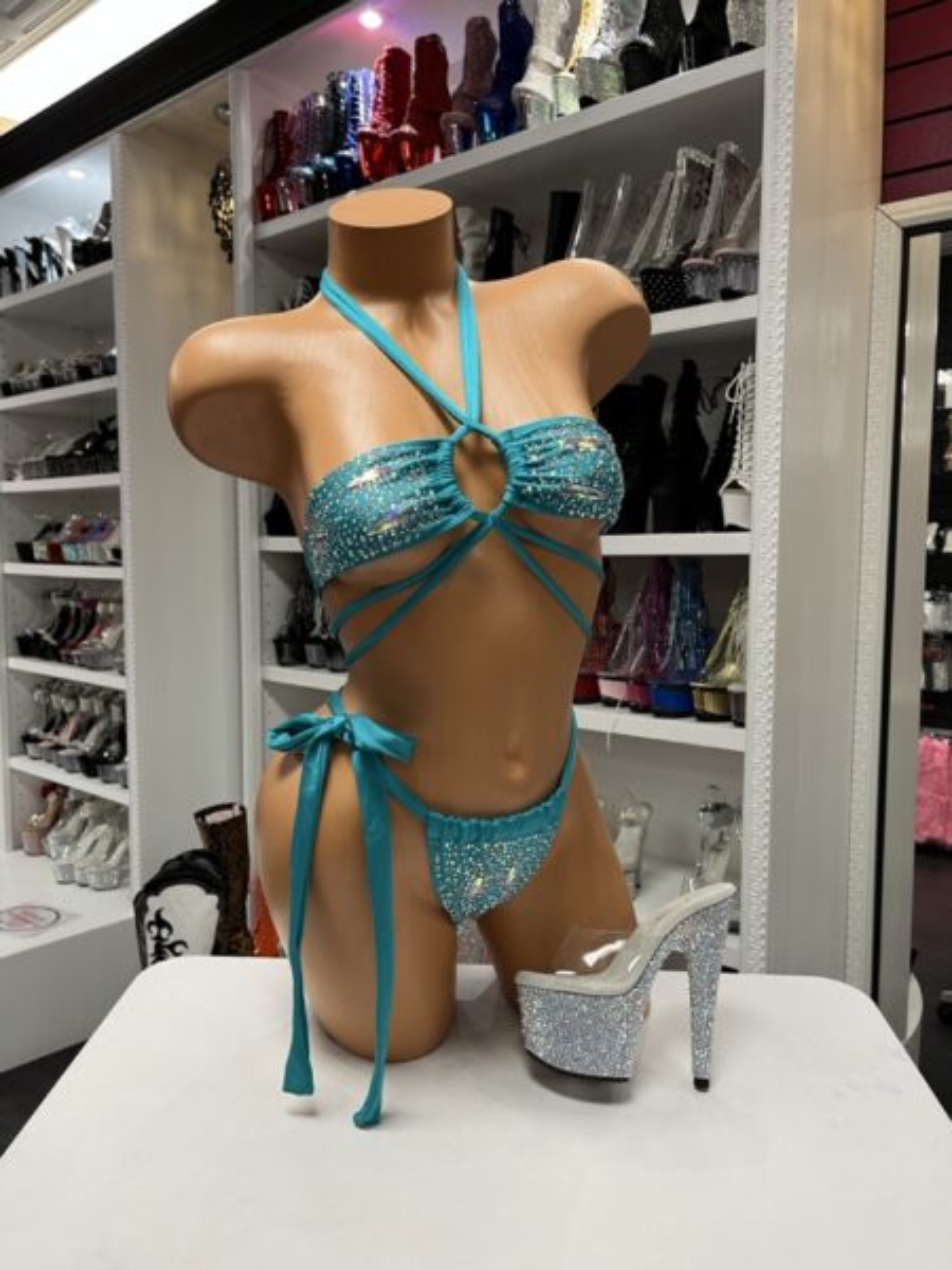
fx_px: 953
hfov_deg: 53.1
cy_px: 635
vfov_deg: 67.3
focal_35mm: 26
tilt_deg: -6.4
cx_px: 476
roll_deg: -0.6
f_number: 1.6
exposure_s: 1/60
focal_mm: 5.1
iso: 100
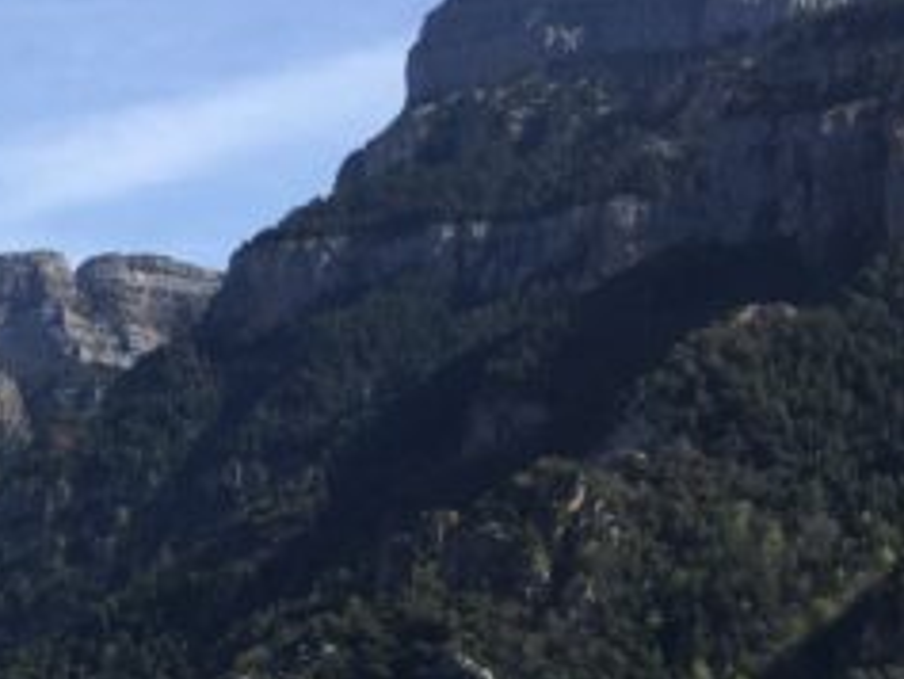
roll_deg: -2.3
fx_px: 2456
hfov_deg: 18.2
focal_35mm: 94
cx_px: -515
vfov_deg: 14.9
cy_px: 938
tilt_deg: -4.3
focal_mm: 4.15
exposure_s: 1/1799
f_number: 2.2
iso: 32
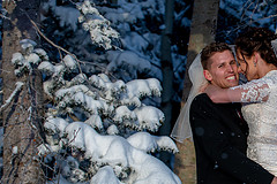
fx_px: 1639
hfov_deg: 9.6
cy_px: 119
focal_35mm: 213
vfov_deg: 6.4
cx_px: 237
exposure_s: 1/400
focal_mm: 78
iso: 320
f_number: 5
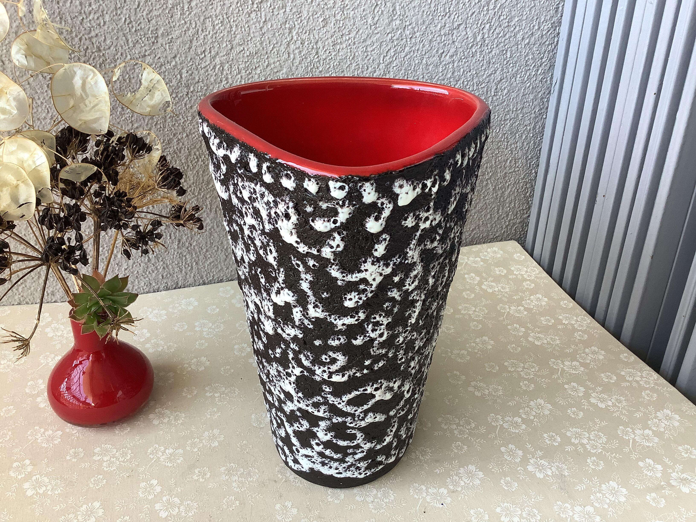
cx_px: 348
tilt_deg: -27.7
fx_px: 623
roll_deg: -1.6
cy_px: 261
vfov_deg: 45.4
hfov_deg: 58.4
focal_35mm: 31
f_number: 2.4
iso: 50
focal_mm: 3.3
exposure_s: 1/100
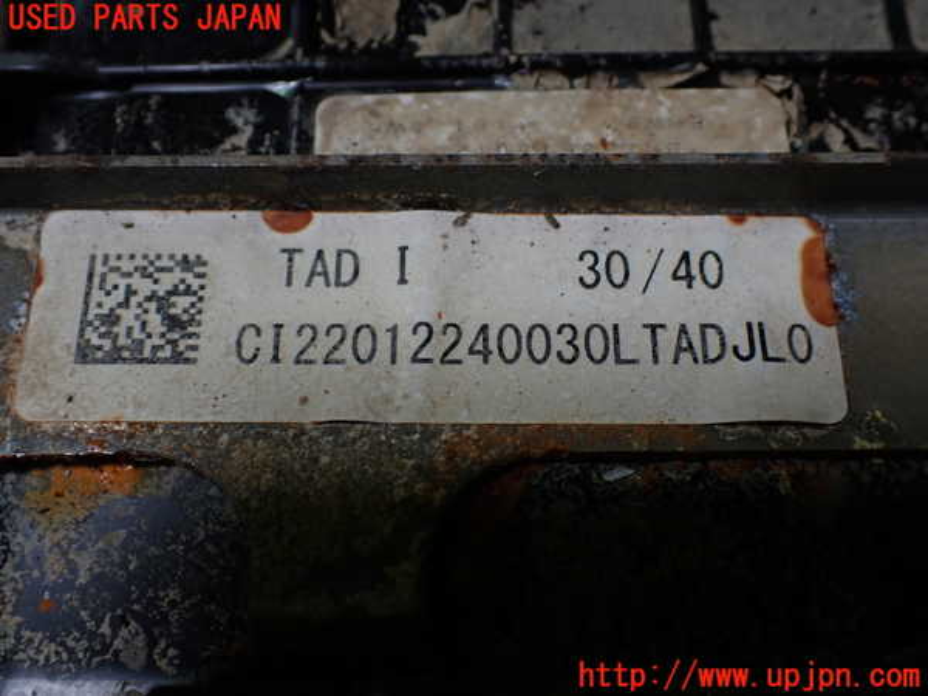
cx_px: 464
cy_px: 348
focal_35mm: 38
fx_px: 1019
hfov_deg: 49.0
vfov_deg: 37.7
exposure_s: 1/160
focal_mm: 6.83
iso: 200
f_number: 2.7
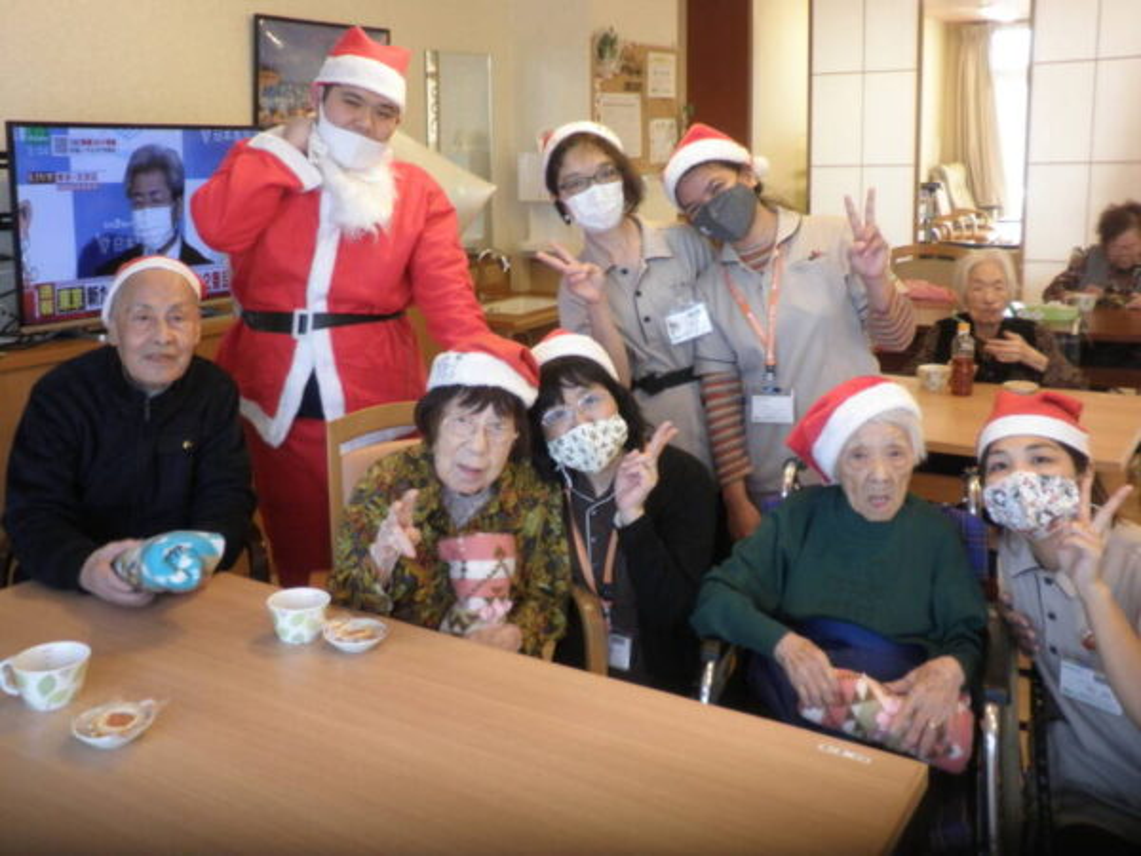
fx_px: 1187
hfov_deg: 51.4
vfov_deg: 39.7
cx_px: 570
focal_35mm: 36
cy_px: 428
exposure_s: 1/15
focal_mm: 6.3
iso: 160
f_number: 3.5
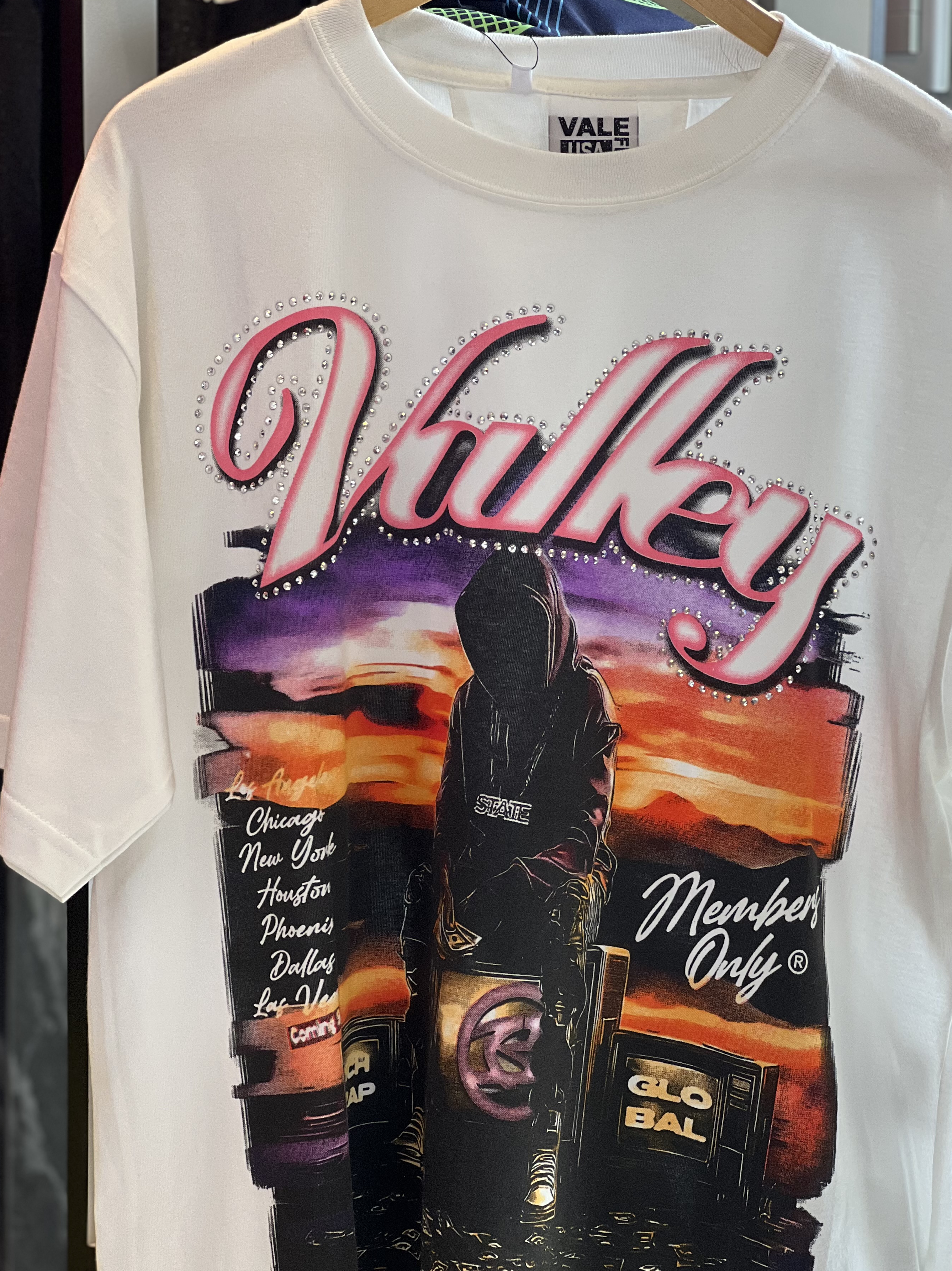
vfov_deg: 22.5
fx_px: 3191
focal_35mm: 87
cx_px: 519
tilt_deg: -7.2
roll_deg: -2.0
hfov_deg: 17.0
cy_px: 679
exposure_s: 1/120
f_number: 2.8
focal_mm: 9
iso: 100
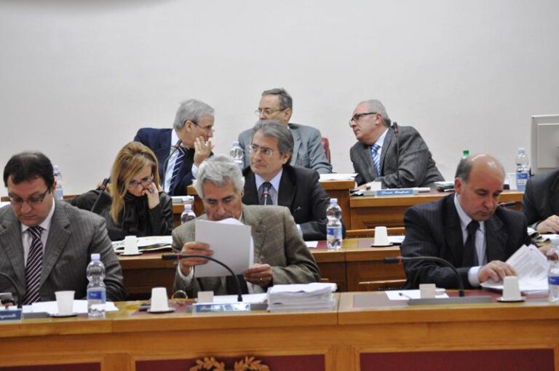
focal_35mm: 112
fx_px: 1745
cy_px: 186
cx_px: 280
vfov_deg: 12.1
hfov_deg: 18.2
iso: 1600
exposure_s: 1/80
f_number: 5.6
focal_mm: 75
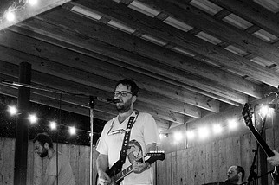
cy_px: 166
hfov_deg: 36.8
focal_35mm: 54
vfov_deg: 24.3
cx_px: 160
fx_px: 418
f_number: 2.8
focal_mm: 20
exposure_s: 1/25
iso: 1000
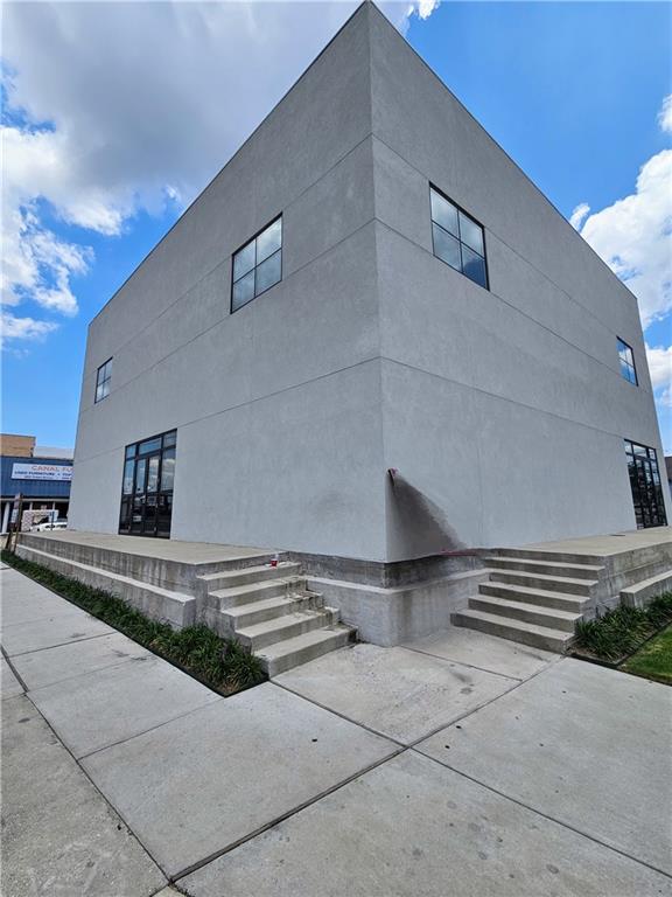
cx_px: 336
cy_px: 448
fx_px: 336
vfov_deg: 106.2
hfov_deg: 89.9
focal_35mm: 13
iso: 50
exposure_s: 1/2790
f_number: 2.2
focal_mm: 2.2
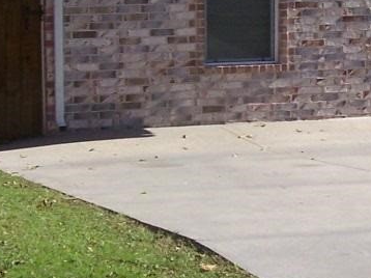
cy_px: 87
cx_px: 347
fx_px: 1703
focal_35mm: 159
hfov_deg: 12.3
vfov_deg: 9.3
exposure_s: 1/640
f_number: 4
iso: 80
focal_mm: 6.3
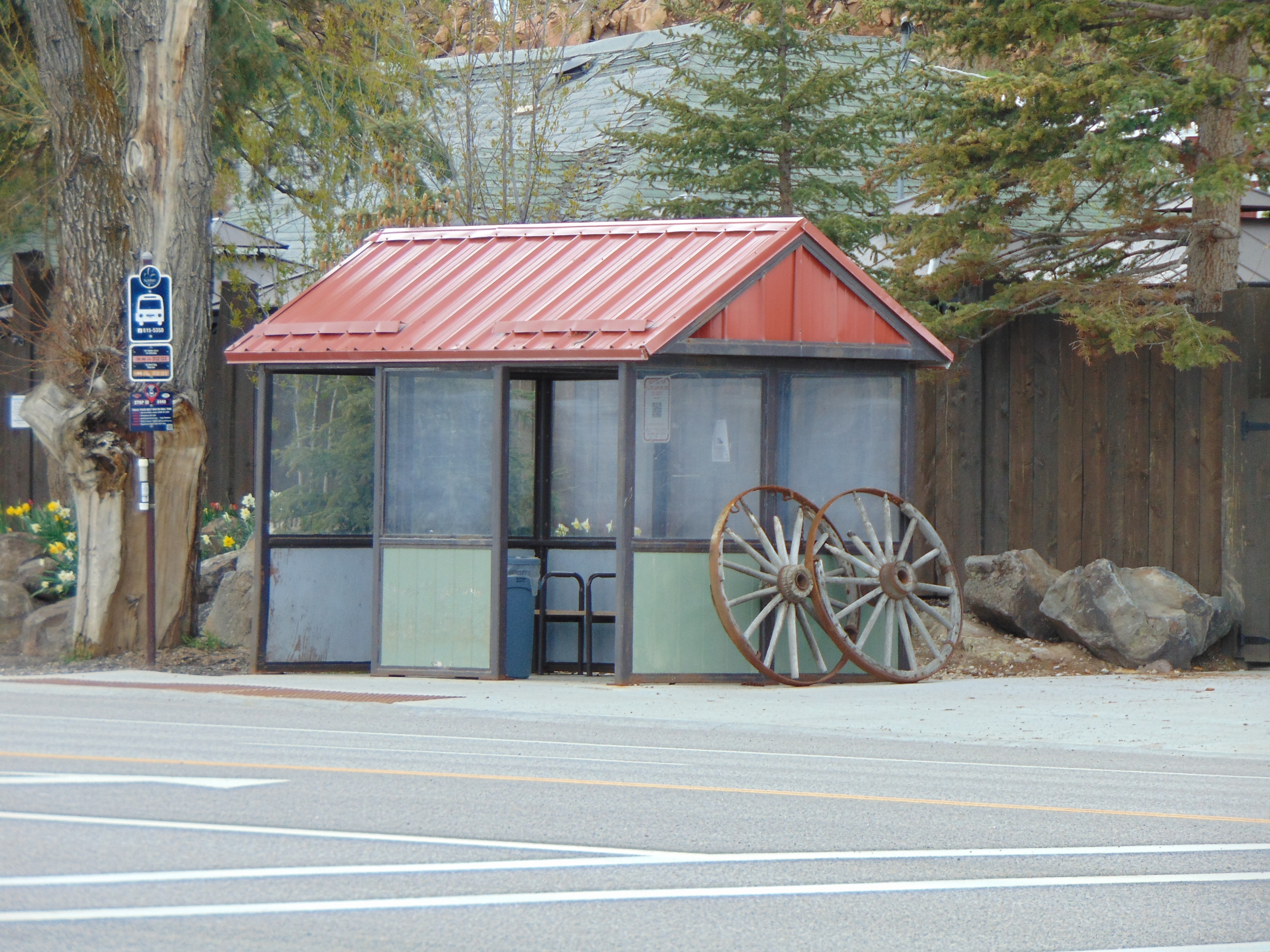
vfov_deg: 5.9
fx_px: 9172
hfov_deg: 7.9
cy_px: 476
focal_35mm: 250
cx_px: 635
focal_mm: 44.9
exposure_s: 1/160
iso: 80
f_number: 4.1
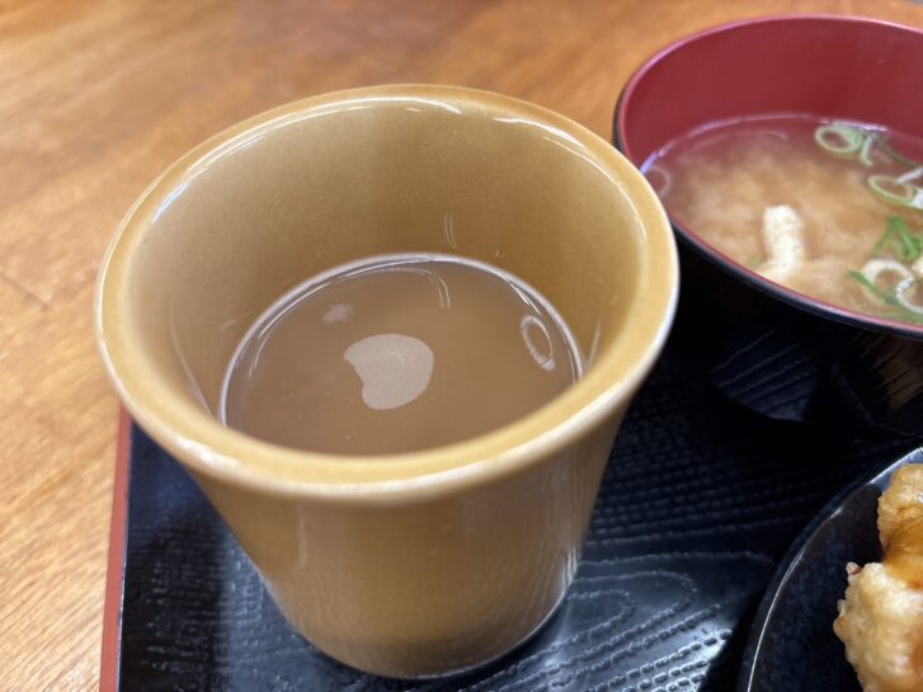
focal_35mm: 26
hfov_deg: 67.3
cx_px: 462
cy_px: 346
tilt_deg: -49.1
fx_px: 693
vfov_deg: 53.0
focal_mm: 5.96
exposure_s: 1/60
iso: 80
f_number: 1.6
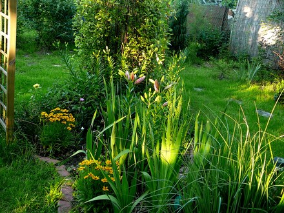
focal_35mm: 35
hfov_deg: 52.6
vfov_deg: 40.7
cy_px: 106
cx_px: 142
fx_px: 287
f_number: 2.8
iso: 80
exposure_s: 1/80
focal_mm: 5.2
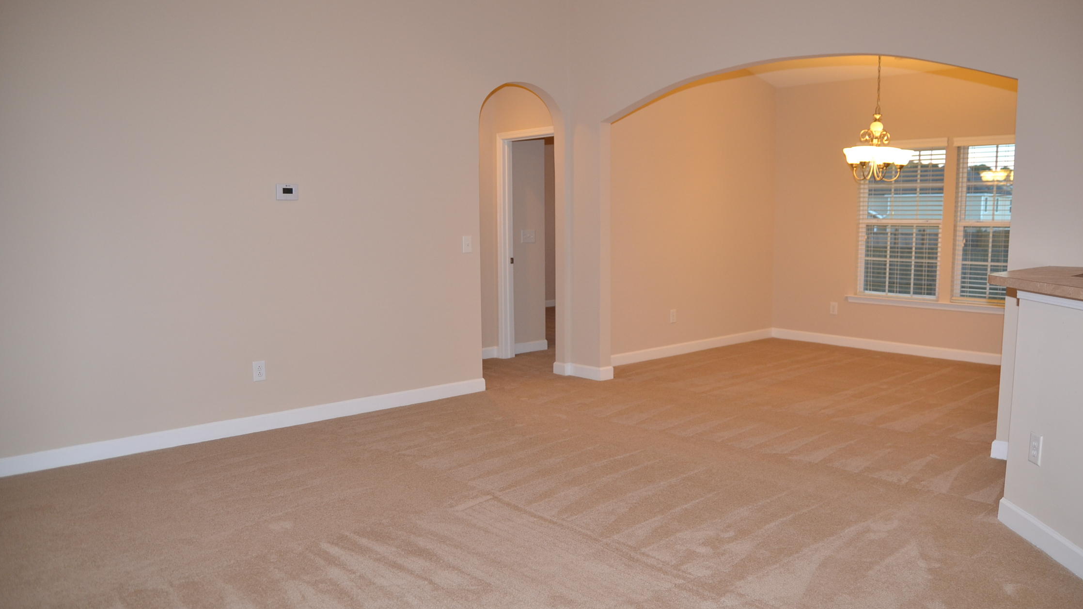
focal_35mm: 28
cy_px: 329
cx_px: 547
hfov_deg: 68.8
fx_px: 791
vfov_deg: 42.1
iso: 400
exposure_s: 1/60
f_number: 3.2
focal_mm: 17
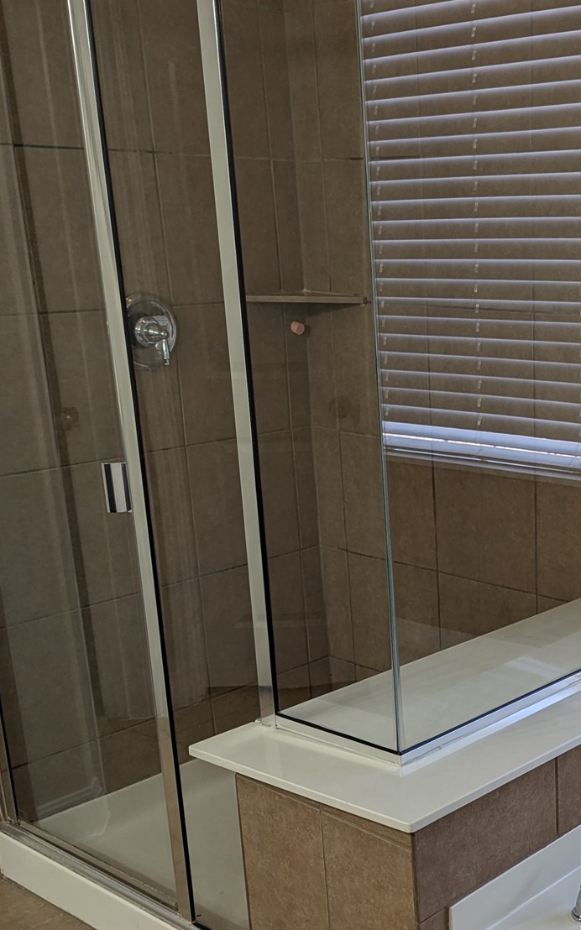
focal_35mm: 47
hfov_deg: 26.3
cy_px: 629
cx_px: 544
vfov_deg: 42.0
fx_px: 1191
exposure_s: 1/60
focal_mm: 6.81
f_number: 1.85
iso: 40
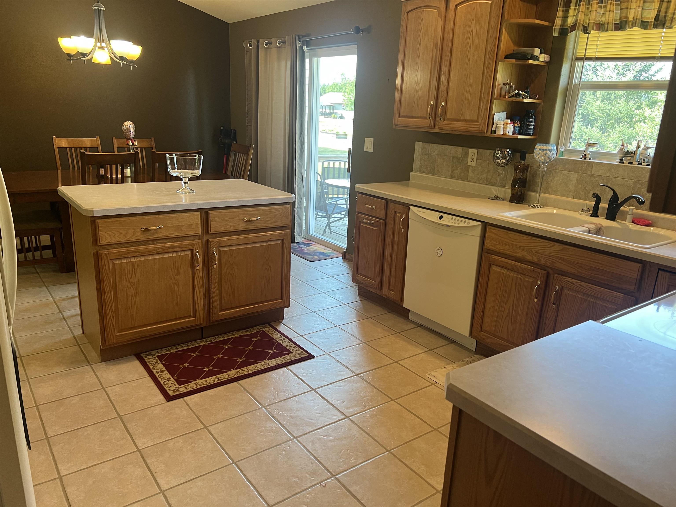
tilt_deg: -16.5
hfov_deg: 67.3
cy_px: 254
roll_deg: -3.0
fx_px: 508
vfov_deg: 53.1
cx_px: 338
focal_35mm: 26
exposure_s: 1/60
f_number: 1.5
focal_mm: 5.7
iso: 80
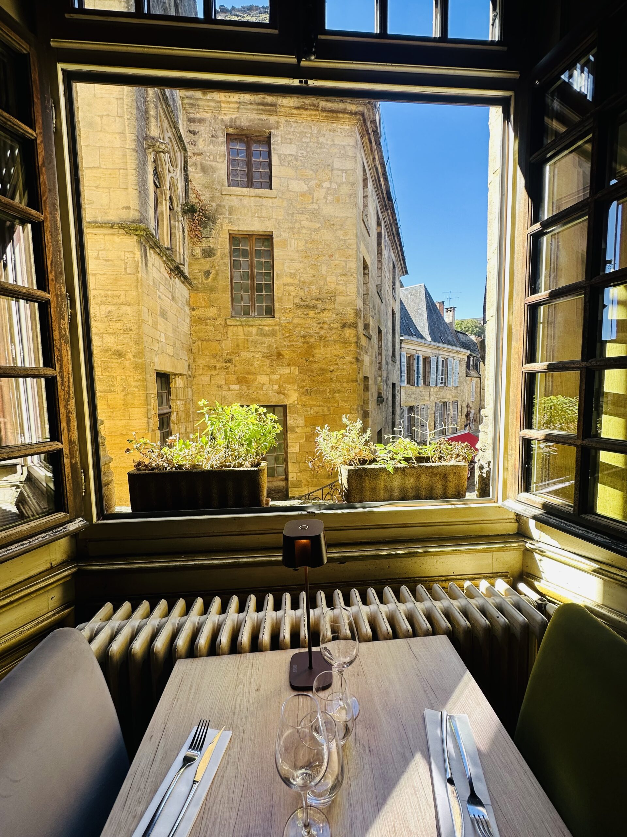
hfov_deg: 85.7
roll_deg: +0.4
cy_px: 418
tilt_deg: -4.0
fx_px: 338
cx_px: 314
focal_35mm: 14
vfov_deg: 102.1
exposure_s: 1/170
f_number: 2.2
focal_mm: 2.22
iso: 40
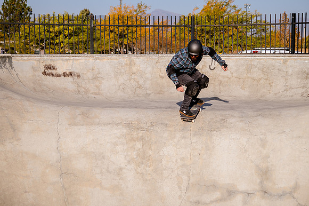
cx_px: 155
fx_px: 799
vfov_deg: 14.7
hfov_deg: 21.9
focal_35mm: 93
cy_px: 81
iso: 320
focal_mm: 75
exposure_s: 1/2500
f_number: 4
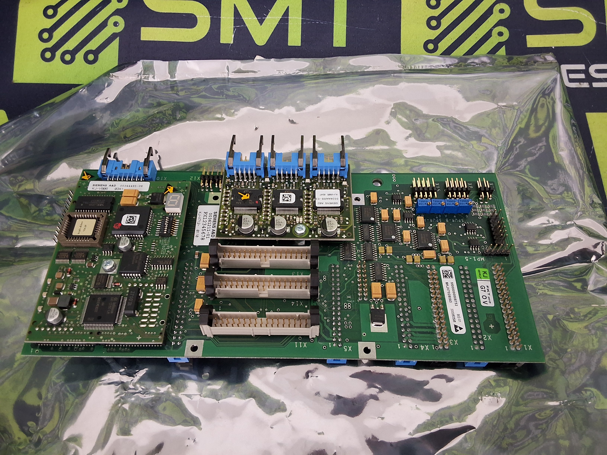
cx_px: 304
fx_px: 491
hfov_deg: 63.4
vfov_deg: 49.7
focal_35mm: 28
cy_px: 228
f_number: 1.9
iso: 320
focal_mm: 2.91
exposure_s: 1/24
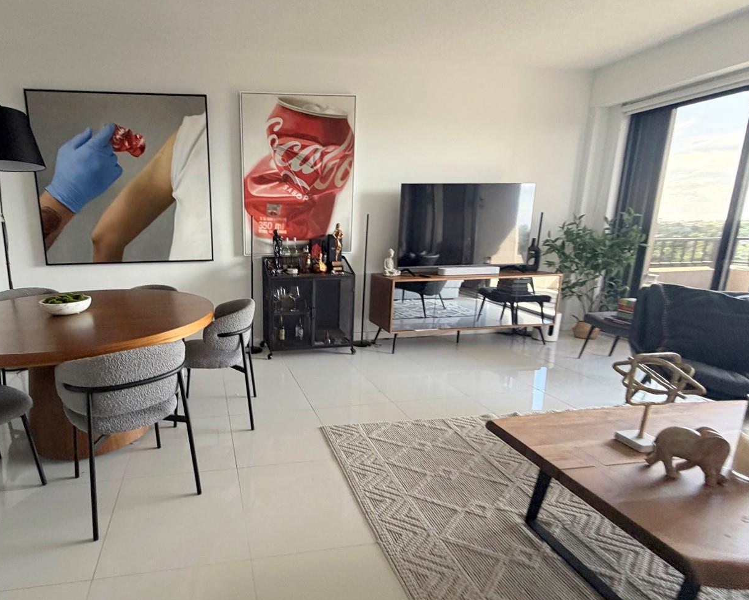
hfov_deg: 83.9
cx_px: 260
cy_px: 306
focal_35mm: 18
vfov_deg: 73.8
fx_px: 399
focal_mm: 2.22
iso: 160
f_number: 2.2
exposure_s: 1/121
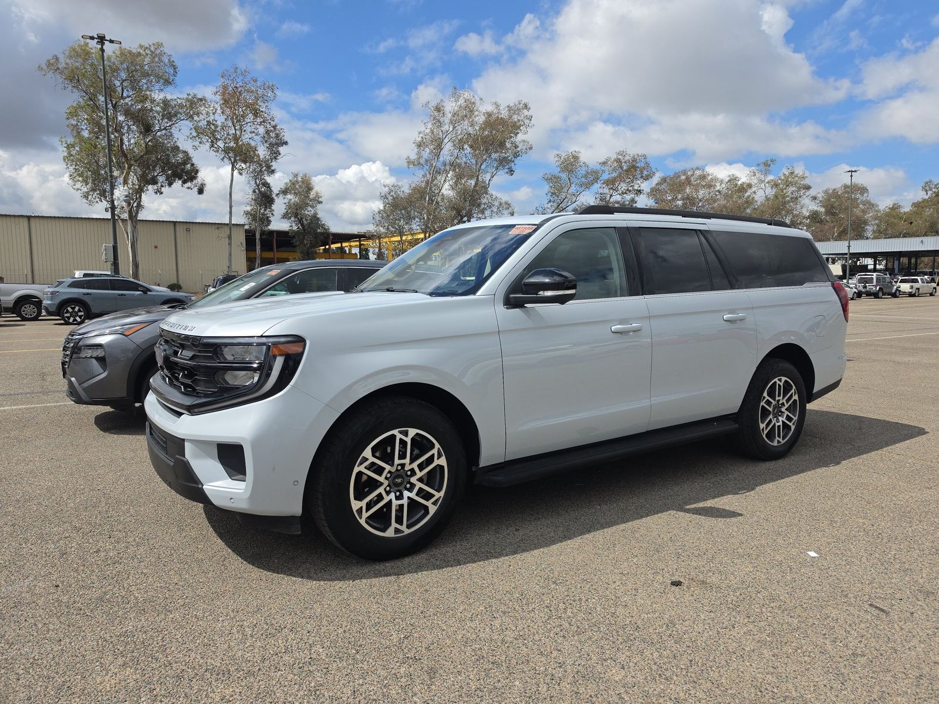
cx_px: 470
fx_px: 624
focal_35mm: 23
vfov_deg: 58.9
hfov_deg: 73.9
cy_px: 352
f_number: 1.4
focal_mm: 6.5
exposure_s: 1/7940
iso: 60
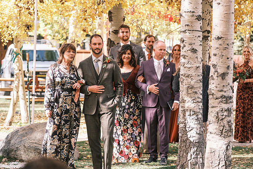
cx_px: 126
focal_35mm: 202
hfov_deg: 10.2
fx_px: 1420
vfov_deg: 6.8
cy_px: 84
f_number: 3.6
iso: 400
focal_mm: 134.4
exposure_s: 1/500
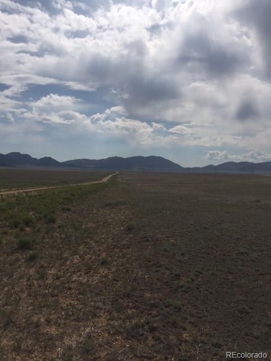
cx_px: 136
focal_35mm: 29
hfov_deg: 48.2
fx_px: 303
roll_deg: -0.5
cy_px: 180
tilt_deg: +0.1
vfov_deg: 61.7
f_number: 2.2
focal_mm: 4.15
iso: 32
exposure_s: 1/7937
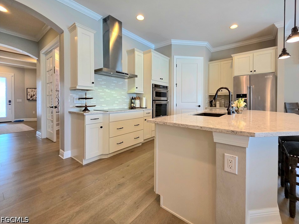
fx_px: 121
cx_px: 160
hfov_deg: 101.9
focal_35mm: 14
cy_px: 104
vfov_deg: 85.5
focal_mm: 2.2
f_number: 1.9
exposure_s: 1/120
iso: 200
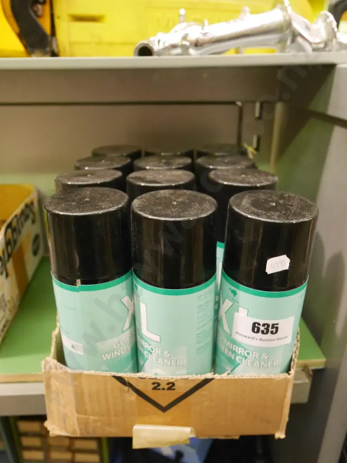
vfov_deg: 63.4
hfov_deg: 49.8
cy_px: 232
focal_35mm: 28
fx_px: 374
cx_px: 174
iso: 3200
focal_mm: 14
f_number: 3.7
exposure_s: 1/50
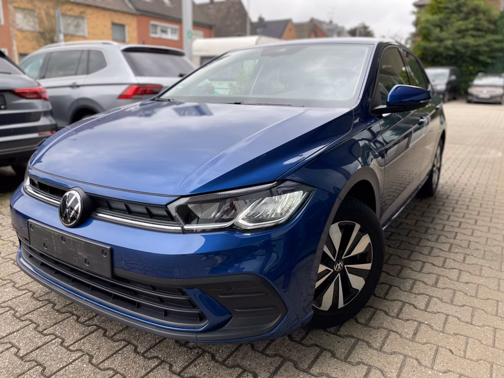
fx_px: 379
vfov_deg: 53.1
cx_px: 252
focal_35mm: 26
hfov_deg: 67.3
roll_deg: -0.8
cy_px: 189
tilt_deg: -14.6
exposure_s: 1/572
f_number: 1.6
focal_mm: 4.2
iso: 50
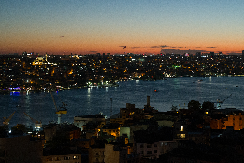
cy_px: 70
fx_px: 434
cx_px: 140
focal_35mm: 64
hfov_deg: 31.4
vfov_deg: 21.2
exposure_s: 1/60
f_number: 4
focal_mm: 51
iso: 11400
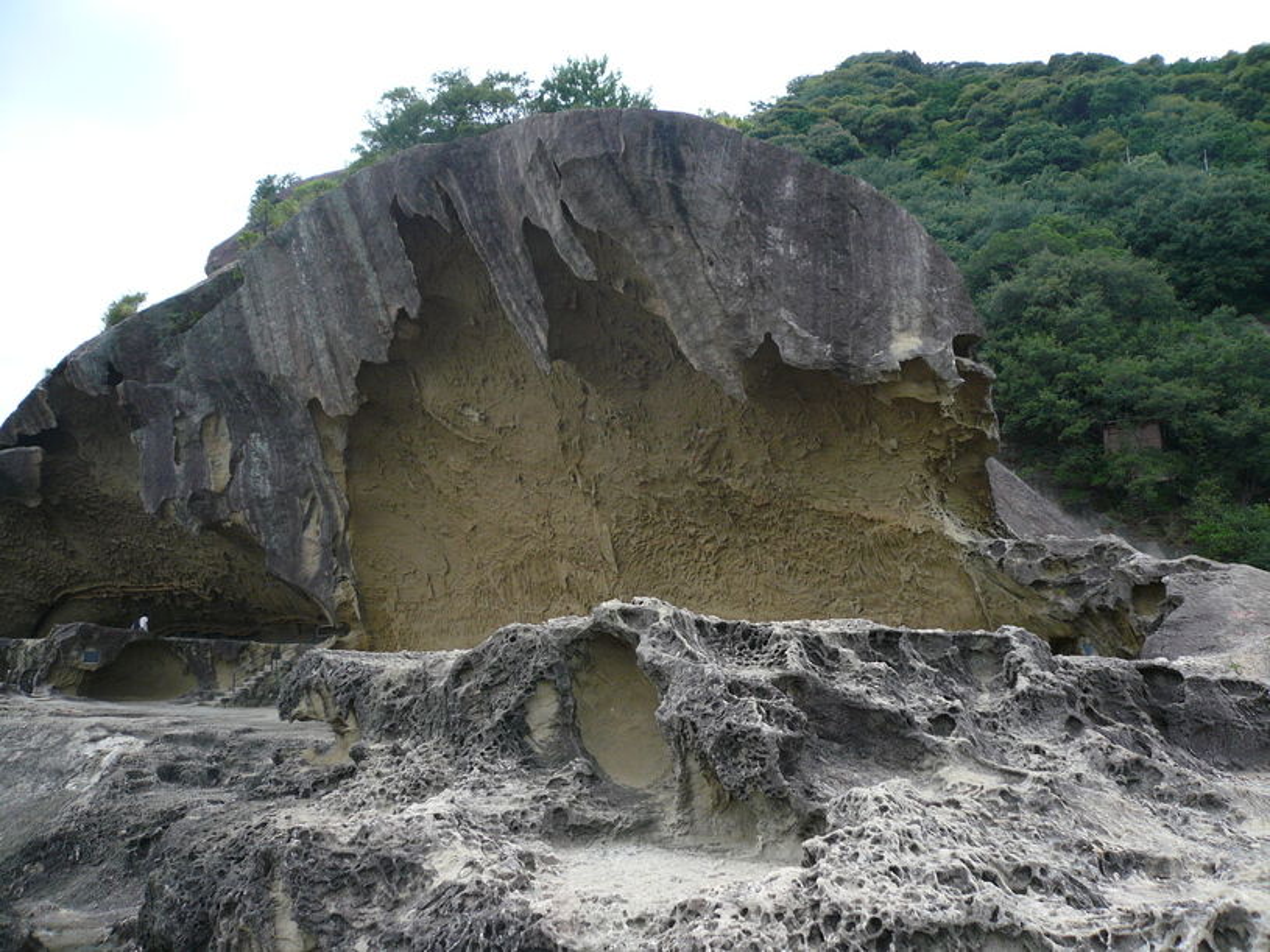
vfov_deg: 49.7
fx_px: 1027
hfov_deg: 63.5
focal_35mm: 28
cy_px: 476
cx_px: 635
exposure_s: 1/320
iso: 100
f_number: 2.8
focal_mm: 4.6
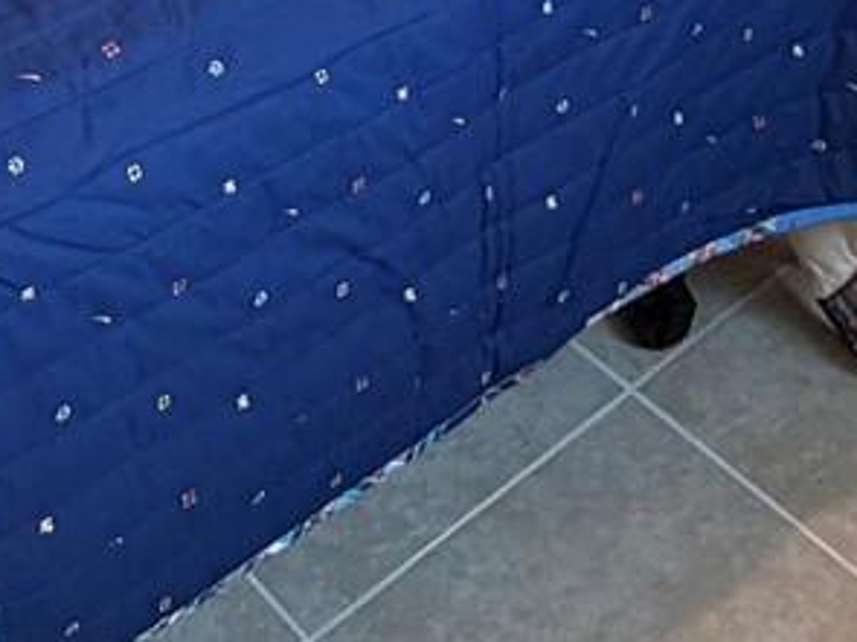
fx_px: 1881
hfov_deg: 25.0
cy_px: -558
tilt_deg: -21.2
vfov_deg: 16.0
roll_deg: -1.2
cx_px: 102
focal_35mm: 76
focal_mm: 2.22
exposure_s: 1/60
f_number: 2.2
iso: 200
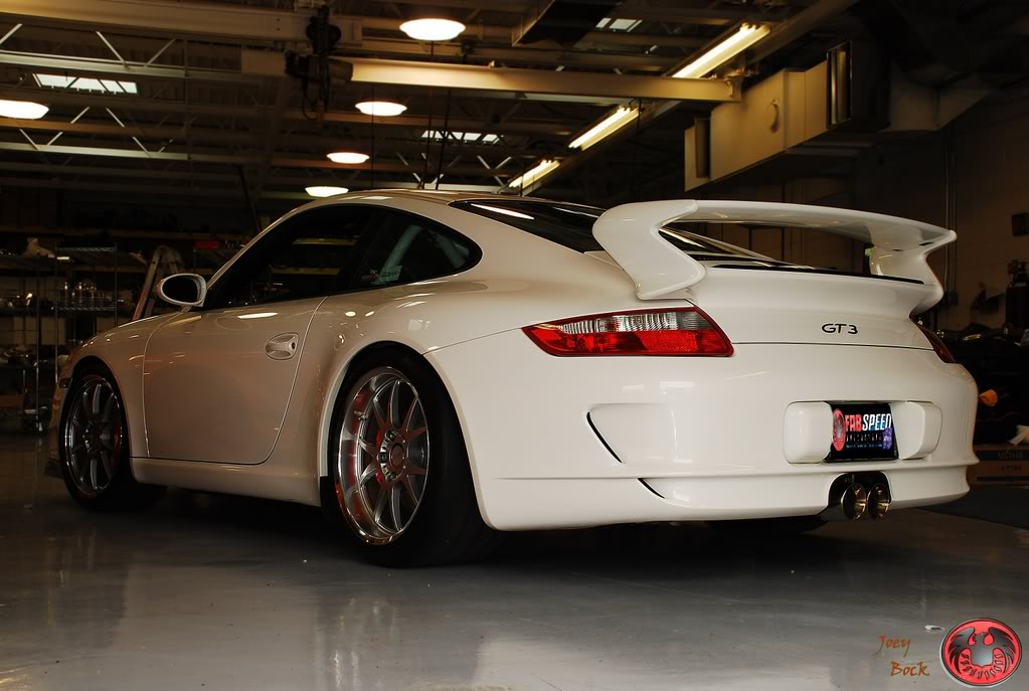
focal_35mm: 46
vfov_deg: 29.1
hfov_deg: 42.2
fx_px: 1332
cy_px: 346
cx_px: 514
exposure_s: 1/50
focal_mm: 31
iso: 125
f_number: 8
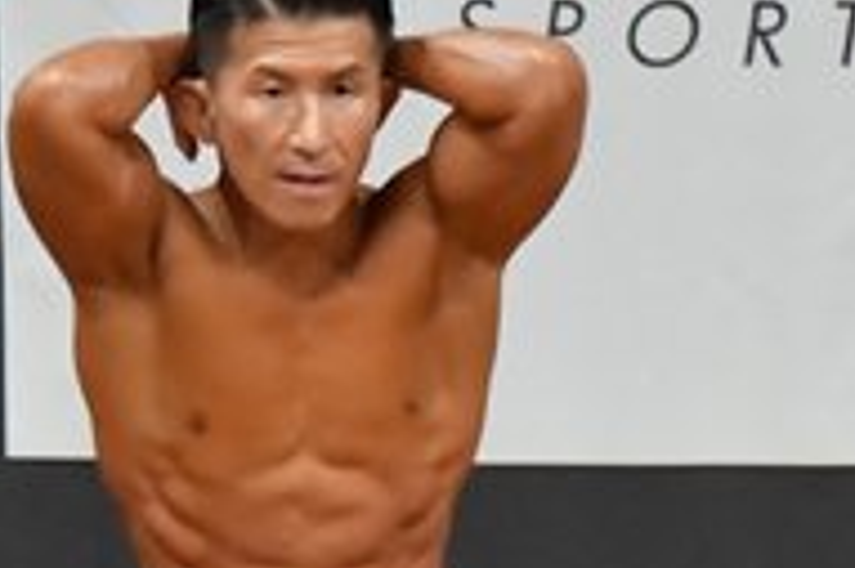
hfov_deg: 1.9
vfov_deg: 1.3
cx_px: 1444
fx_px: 26031
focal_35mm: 1097
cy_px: 859
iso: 9000
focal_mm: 180
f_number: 5.6
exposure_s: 1/400
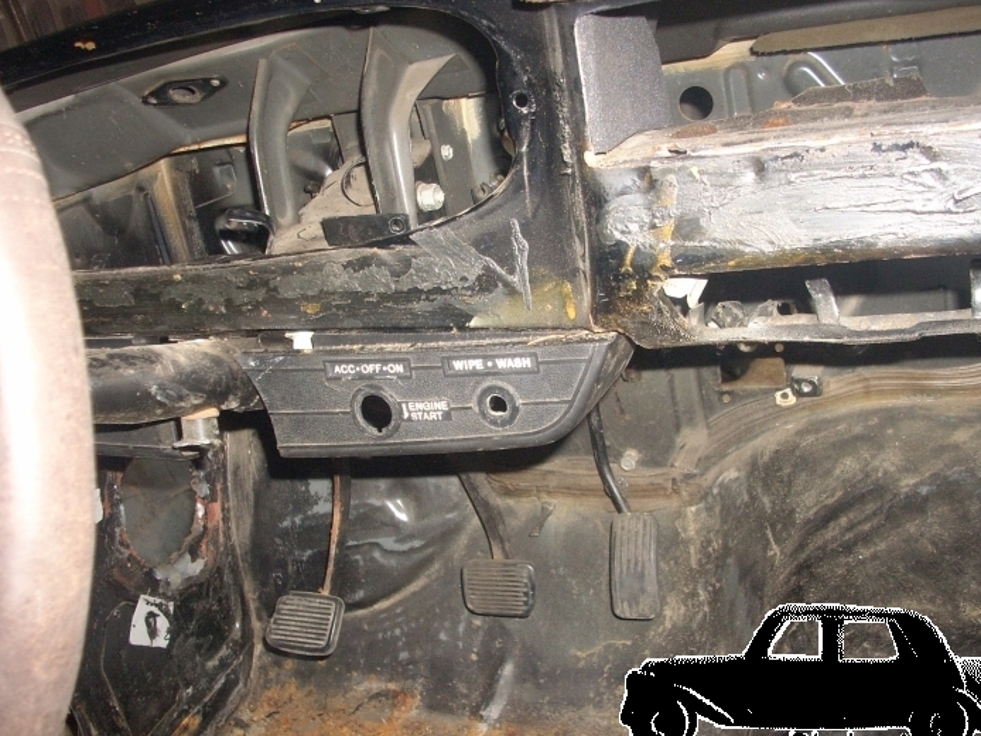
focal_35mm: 40
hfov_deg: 46.8
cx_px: 490
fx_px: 1134
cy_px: 381
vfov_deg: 36.0
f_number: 2.8
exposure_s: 1/60
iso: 200
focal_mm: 6.2
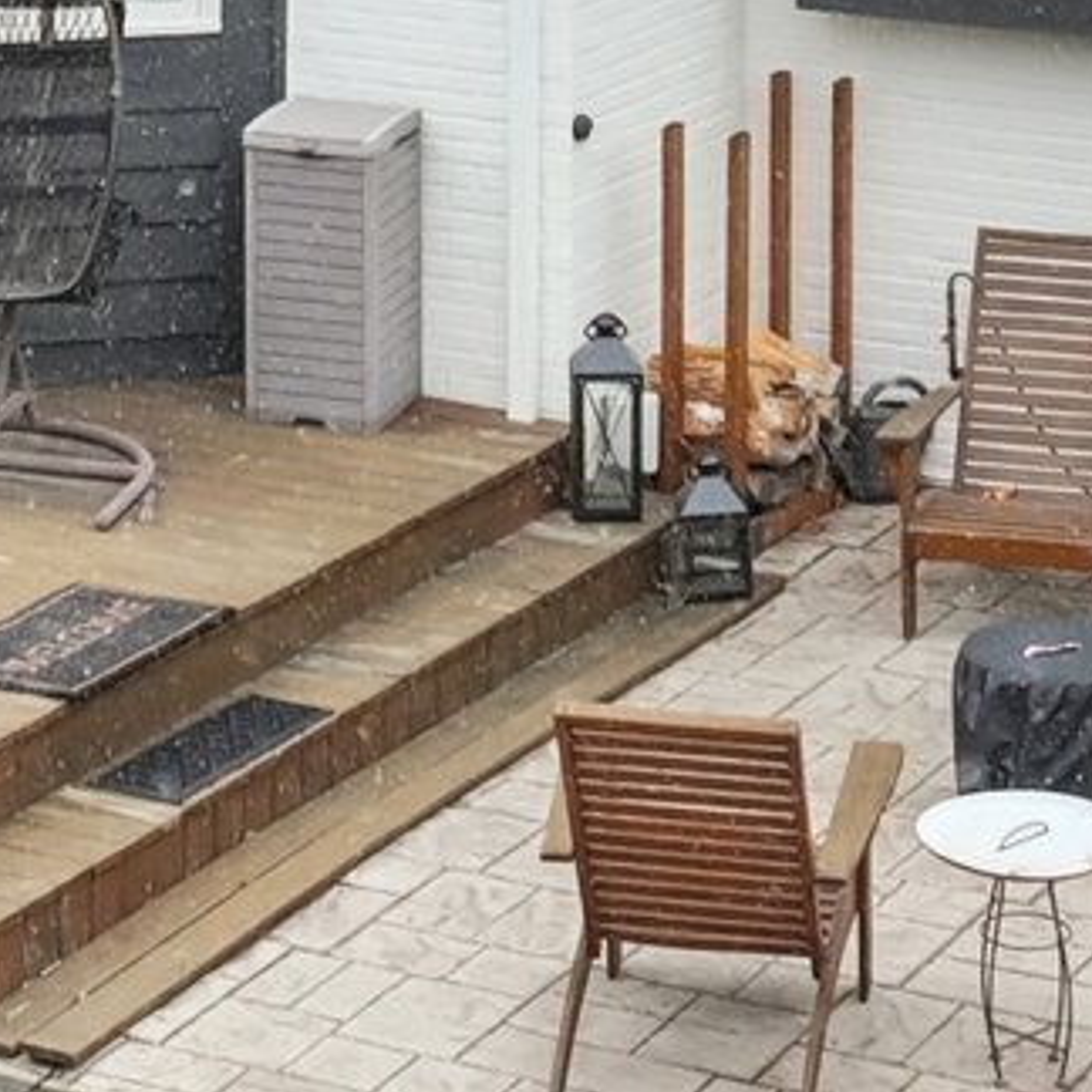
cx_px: 303
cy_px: -283
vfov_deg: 12.7
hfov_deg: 13.0
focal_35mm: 134
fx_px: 4783
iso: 160
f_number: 2.8
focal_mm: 12.3
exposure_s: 1/640
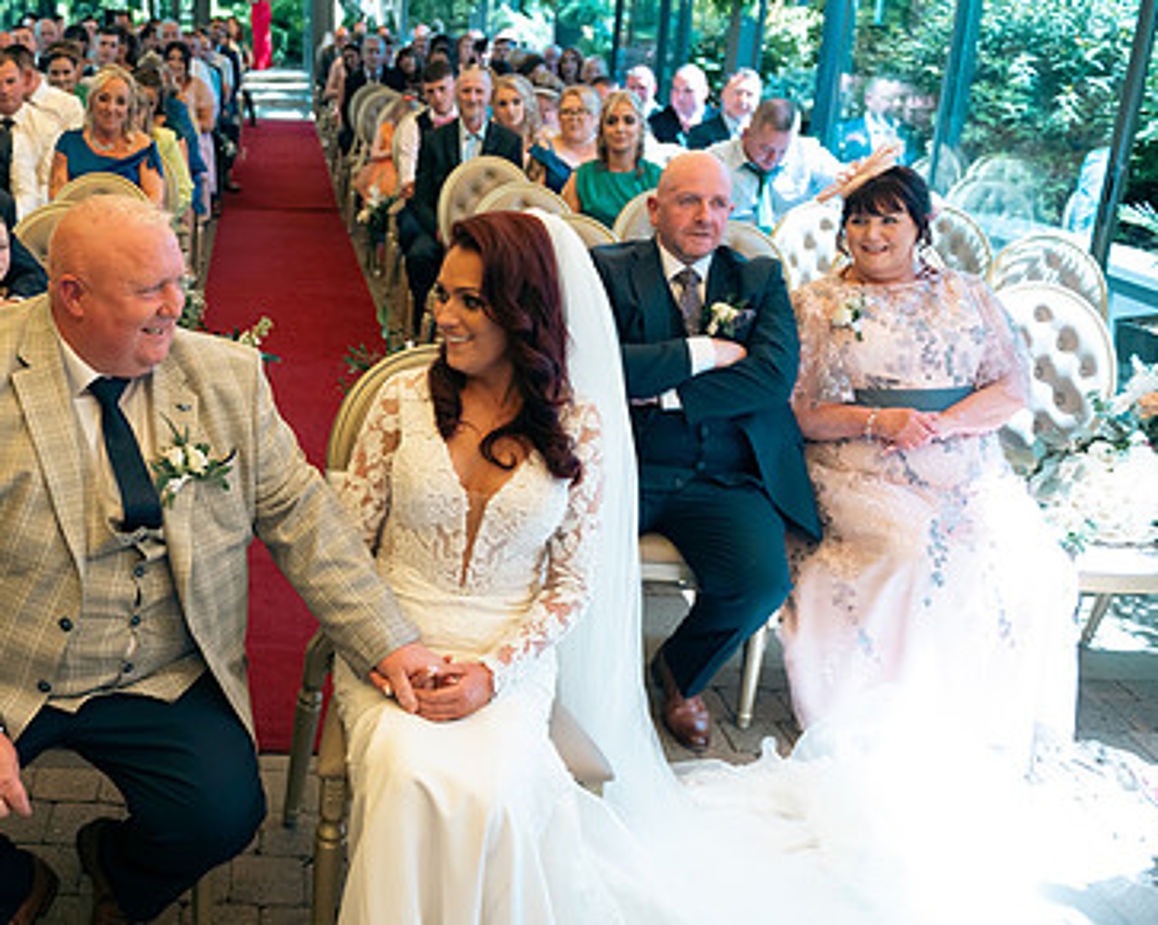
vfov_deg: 41.0
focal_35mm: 36
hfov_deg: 47.9
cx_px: 252
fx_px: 1233
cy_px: 403
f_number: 3.5
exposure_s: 1/250
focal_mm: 24
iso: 250
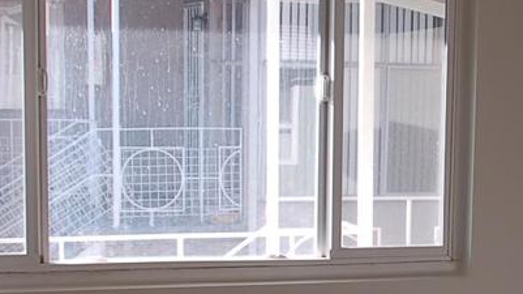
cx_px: 441
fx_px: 1391
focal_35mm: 100
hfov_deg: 21.0
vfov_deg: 11.9
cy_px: 295
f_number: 5.6
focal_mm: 25
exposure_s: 1/125
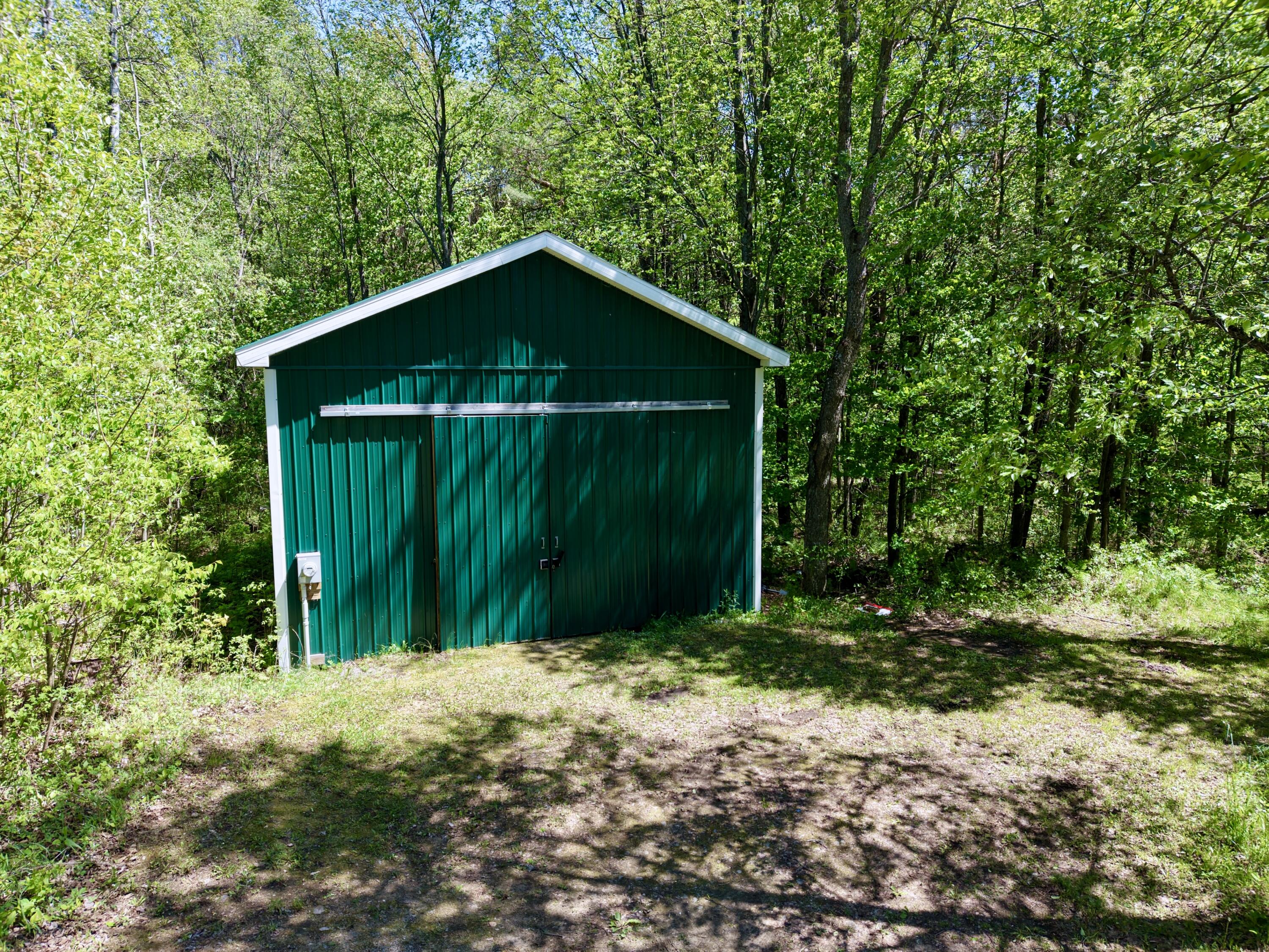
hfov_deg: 71.6
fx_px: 880
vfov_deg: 56.8
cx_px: 634
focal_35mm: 24
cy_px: 476
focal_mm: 8.67
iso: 200
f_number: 1.8
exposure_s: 1/1600
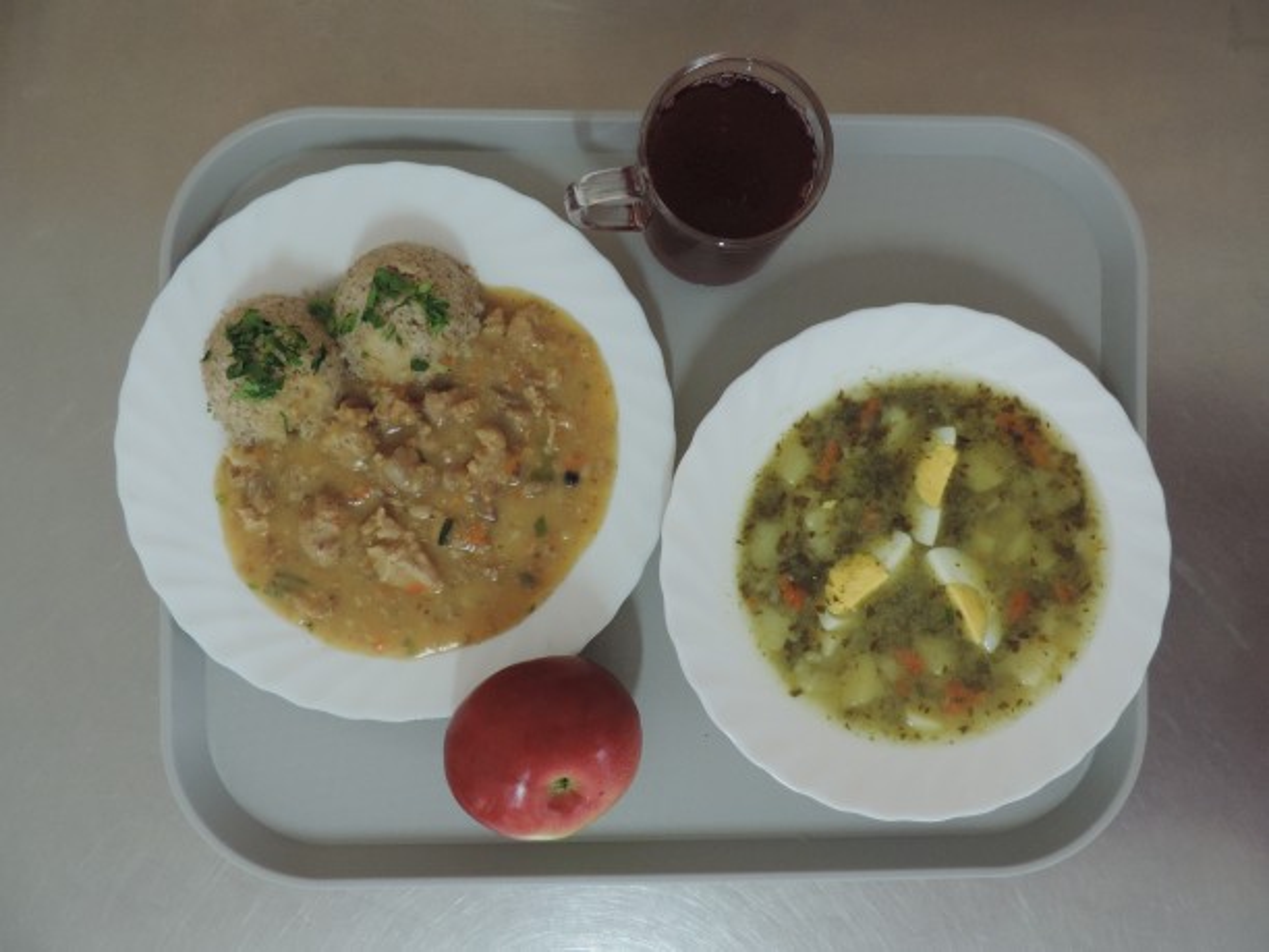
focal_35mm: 24
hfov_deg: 71.6
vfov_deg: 56.8
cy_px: 476
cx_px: 634
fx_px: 880
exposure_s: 1/25
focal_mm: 4.3
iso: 400
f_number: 3
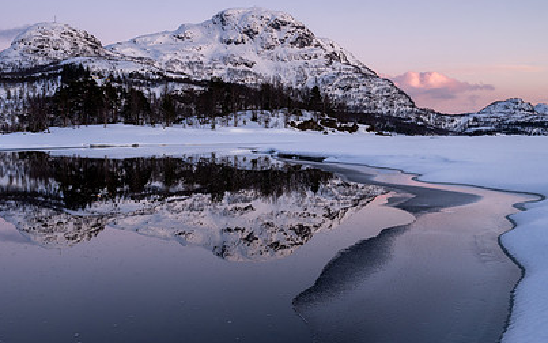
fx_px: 687
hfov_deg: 43.4
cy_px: 190
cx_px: 239
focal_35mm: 46
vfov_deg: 28.0
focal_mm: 30
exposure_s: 1/5
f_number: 11
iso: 100
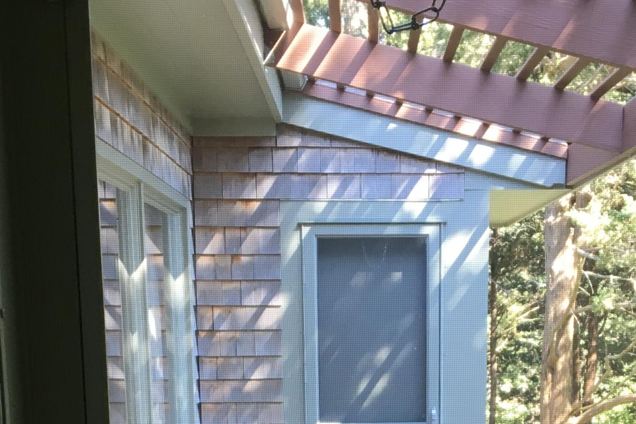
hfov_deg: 29.1
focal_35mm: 69
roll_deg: +0.1
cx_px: 393
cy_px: 534
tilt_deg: -10.4
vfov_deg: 18.5
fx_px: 1219
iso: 25
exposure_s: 1/30
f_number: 2.2
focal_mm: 4.15
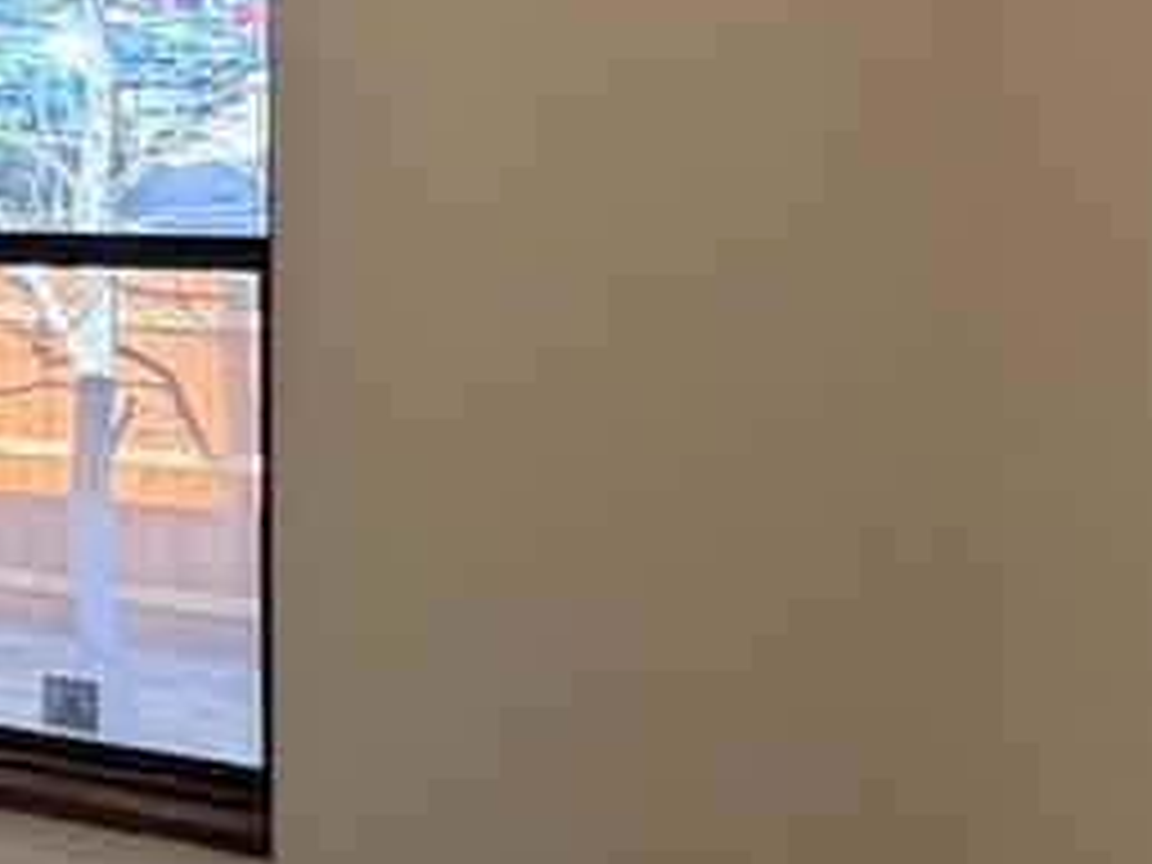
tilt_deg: -4.0
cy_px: 166
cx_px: -724
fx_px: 1864
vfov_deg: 25.6
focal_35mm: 56
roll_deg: +2.5
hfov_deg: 24.0
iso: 250
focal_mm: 2.22
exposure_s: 1/60
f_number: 2.2
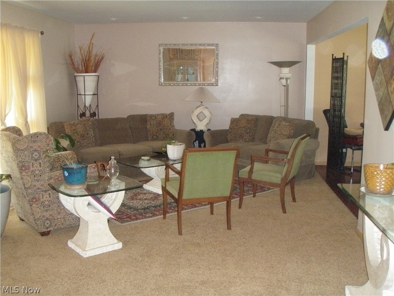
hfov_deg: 49.0
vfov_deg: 37.7
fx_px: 433
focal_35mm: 38
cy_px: 148
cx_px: 197
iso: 800
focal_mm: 6.7
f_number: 3.5
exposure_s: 1/30
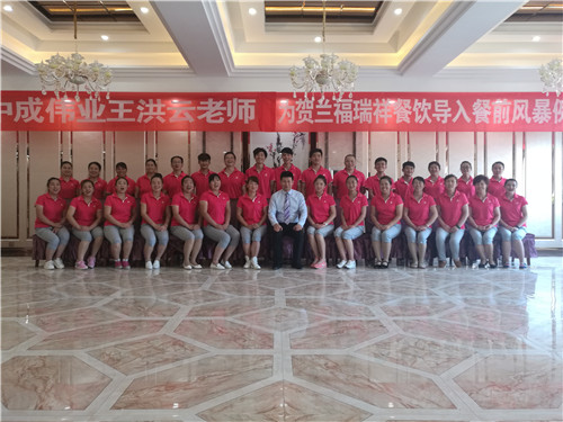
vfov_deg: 51.4
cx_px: 282
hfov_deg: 65.3
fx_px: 439
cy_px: 211
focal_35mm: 27
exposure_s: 1/33.3
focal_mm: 4.04
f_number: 2
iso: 100
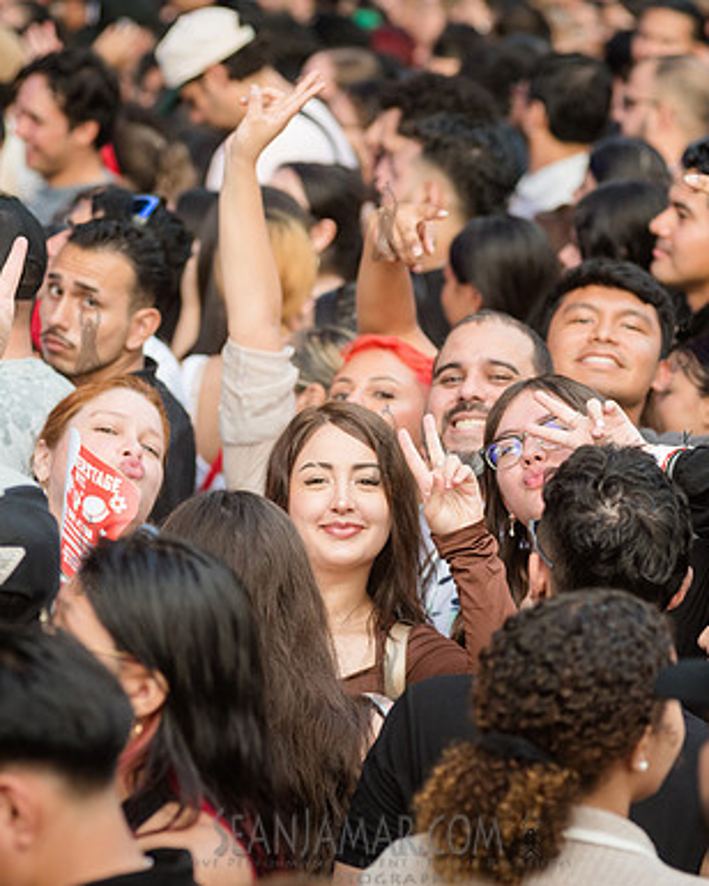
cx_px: 384
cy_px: 443
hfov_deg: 8.1
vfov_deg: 10.1
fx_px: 5010
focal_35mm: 191
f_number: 4
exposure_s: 1/500
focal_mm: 135
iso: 1000
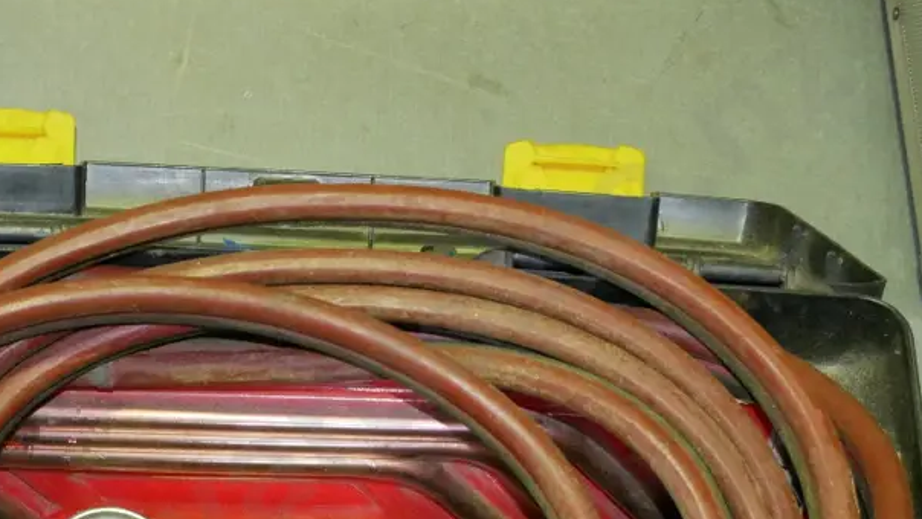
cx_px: 211
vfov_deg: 14.0
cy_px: 521
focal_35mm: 85
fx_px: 2078
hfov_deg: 24.7
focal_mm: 23
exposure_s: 1/100
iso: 3200
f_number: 5.6
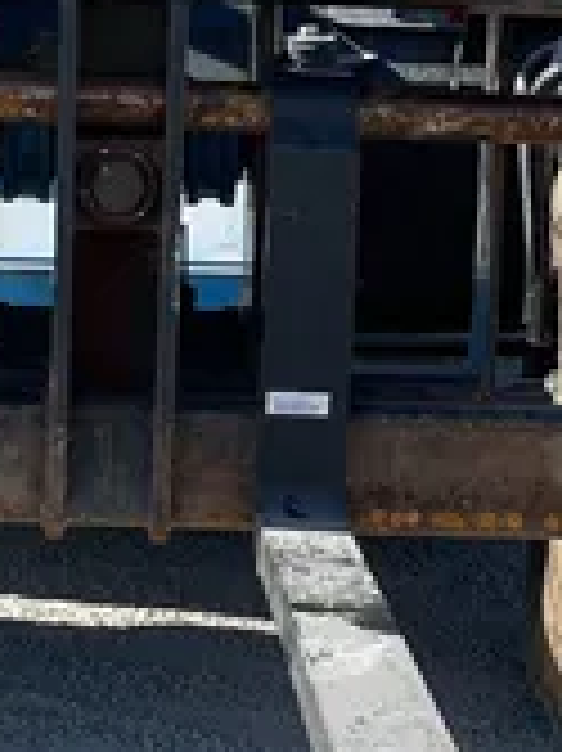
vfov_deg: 17.3
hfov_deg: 13.0
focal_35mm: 114
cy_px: 326
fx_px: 2471
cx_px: 252
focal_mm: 4.2
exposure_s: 1/1742
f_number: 1.6
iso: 32
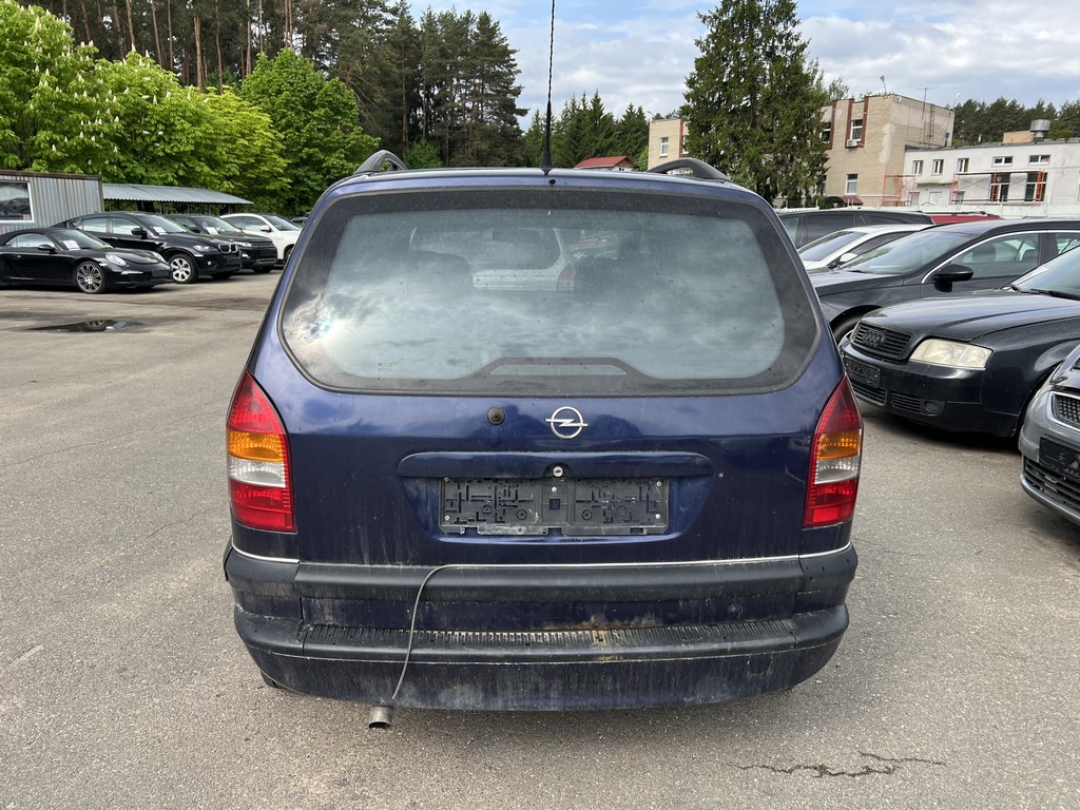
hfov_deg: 67.3
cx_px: 540
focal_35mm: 26
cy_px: 405
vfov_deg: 53.1
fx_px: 811
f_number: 1.5
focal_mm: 5.7
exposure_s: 1/1029
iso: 50
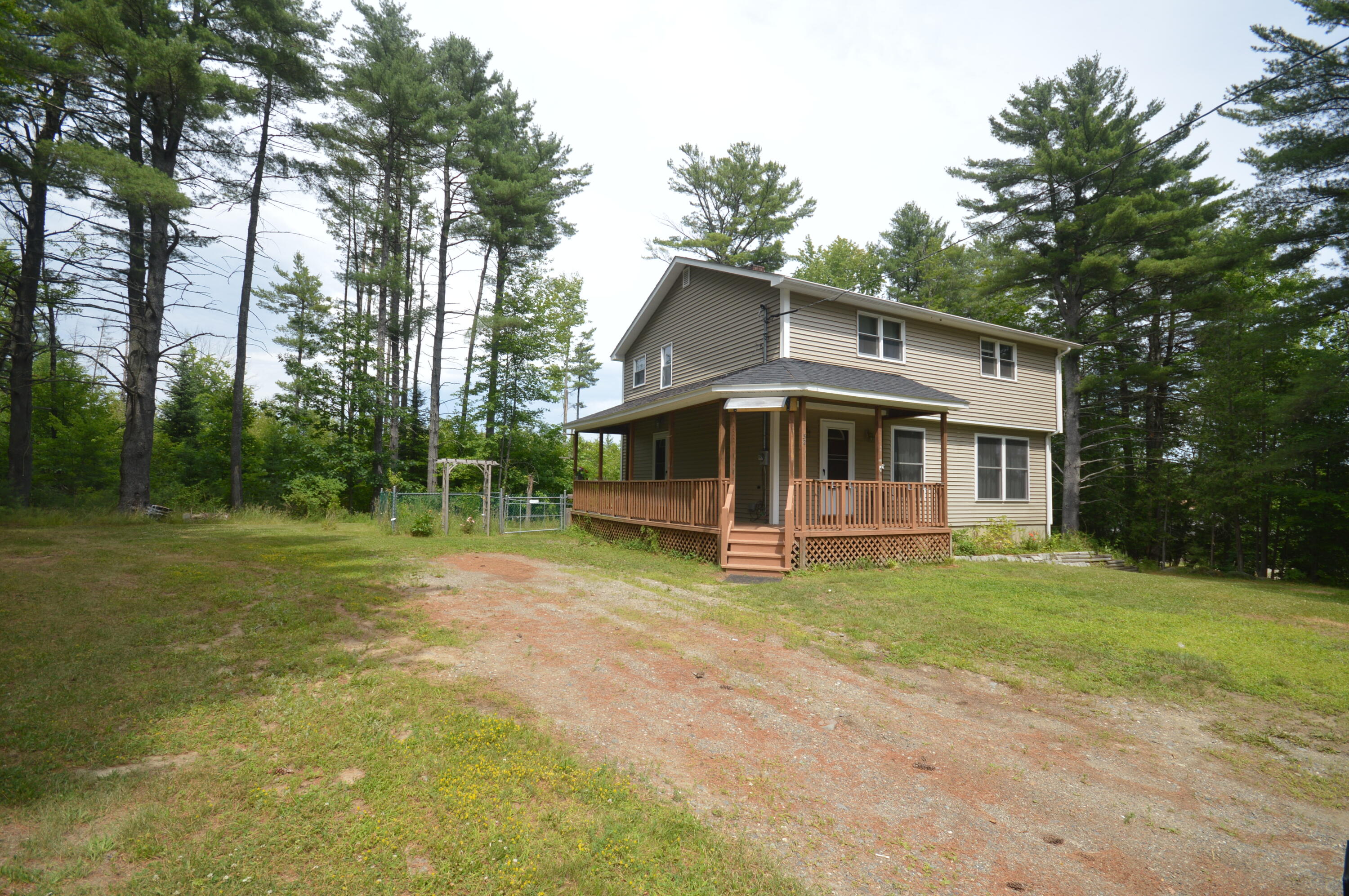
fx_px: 562
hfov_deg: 100.4
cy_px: 448
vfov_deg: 77.2
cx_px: 674
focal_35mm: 15
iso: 100
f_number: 8
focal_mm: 10
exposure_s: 1/200
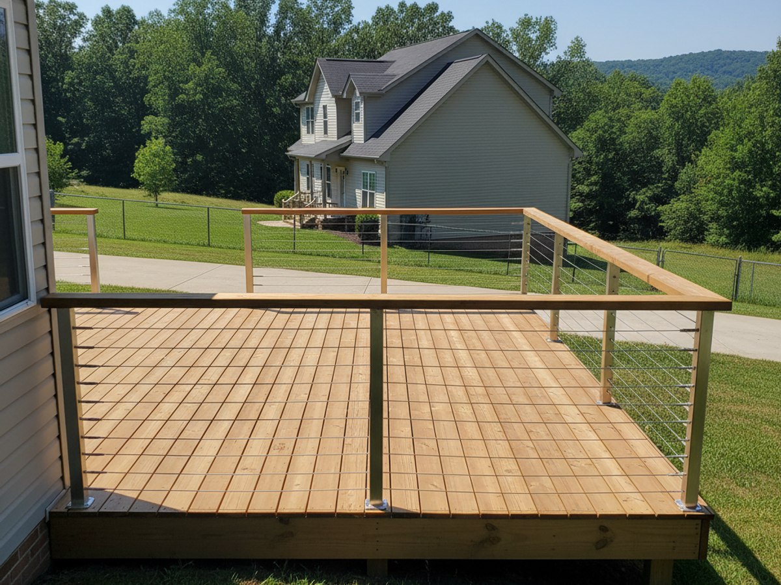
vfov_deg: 58.9
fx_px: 519
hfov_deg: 73.9
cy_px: 292
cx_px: 390
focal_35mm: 23
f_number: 1.8
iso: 846
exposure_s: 1/1496
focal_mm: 6.4
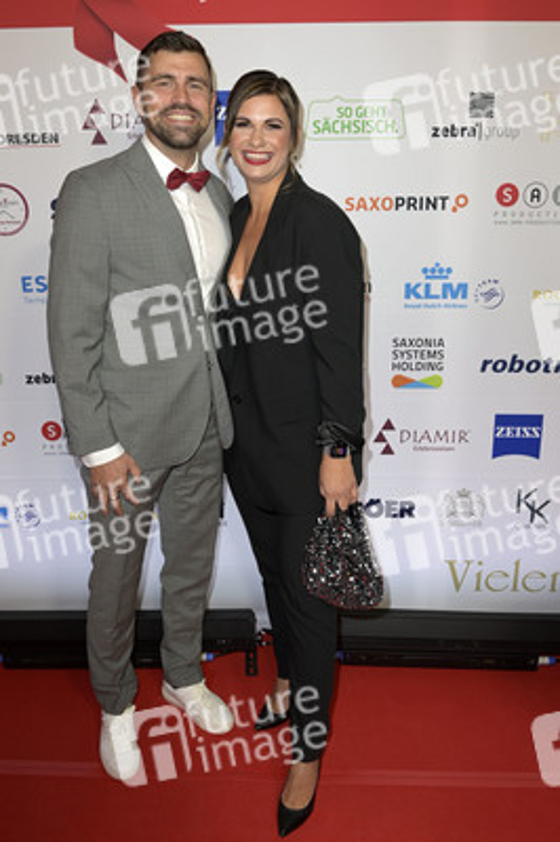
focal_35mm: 29
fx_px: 678
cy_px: 421
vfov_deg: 63.7
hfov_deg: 44.9
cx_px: 280
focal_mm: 29
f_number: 5.6
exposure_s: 1/250
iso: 800
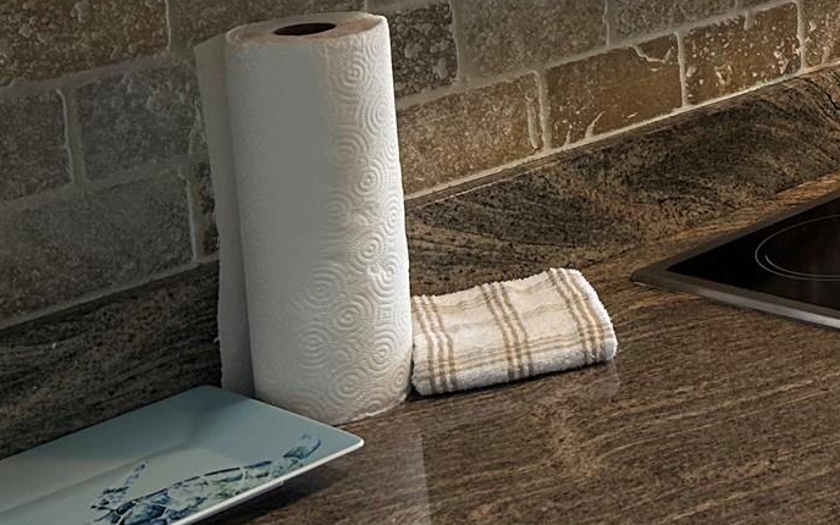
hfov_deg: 21.8
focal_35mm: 82
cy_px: -187
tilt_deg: -6.6
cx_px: 1187
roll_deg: +1.9
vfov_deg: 15.1
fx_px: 1877
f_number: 1.5
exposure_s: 1/60
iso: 64
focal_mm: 5.7
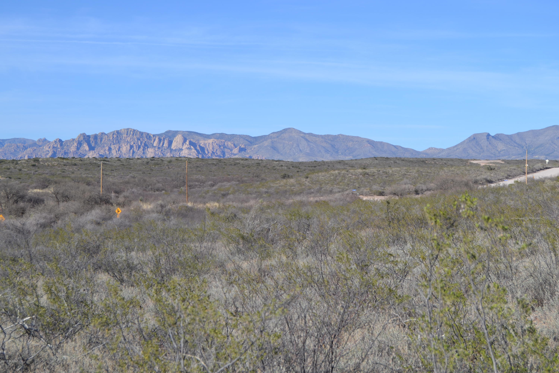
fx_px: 1048
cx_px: 280
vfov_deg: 20.2
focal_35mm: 68
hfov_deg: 29.9
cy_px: 186
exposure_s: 1/250
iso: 100
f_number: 8
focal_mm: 45
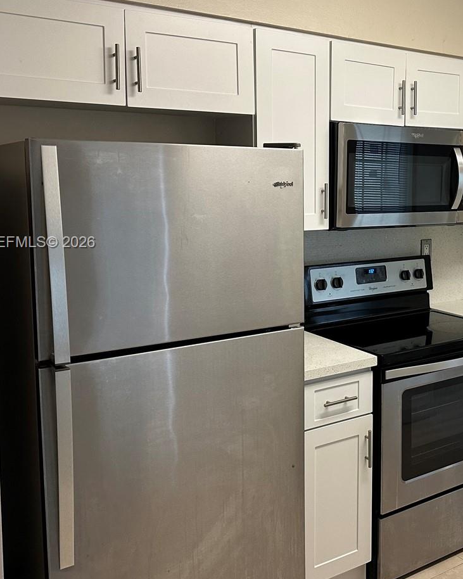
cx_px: 405
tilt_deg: -7.1
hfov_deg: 34.7
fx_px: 702
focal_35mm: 41
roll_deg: -0.5
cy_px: 243
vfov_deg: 44.6
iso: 200
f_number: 1.78
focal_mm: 6.86
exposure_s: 1/120
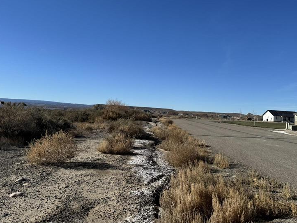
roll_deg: -3.1
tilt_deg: +4.0
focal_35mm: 34
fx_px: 292
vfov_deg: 41.7
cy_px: 97
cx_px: 162
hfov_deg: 53.9
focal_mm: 6.76
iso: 80
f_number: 1.78
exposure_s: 1/5814
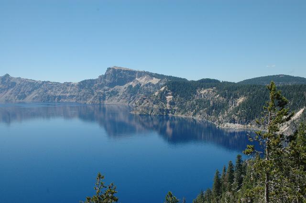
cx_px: 153
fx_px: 344
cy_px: 102
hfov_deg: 48.0
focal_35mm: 40
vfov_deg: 32.9
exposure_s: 1/320
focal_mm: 27
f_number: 9
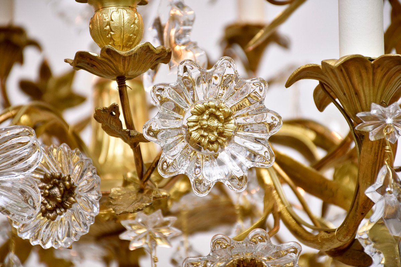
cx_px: 200
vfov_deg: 7.0
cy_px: 134
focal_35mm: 195
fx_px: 2172
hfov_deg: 10.5
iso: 800
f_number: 5.6
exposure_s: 1/160
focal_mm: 130
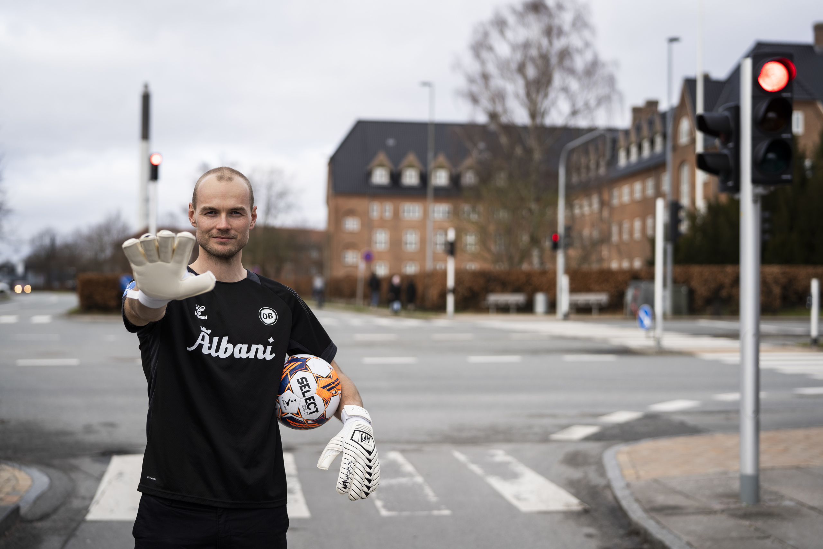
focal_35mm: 50
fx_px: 1143
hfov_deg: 39.6
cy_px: 274
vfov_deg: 27.0
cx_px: 412
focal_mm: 50
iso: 100
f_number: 2
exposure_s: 1/1000
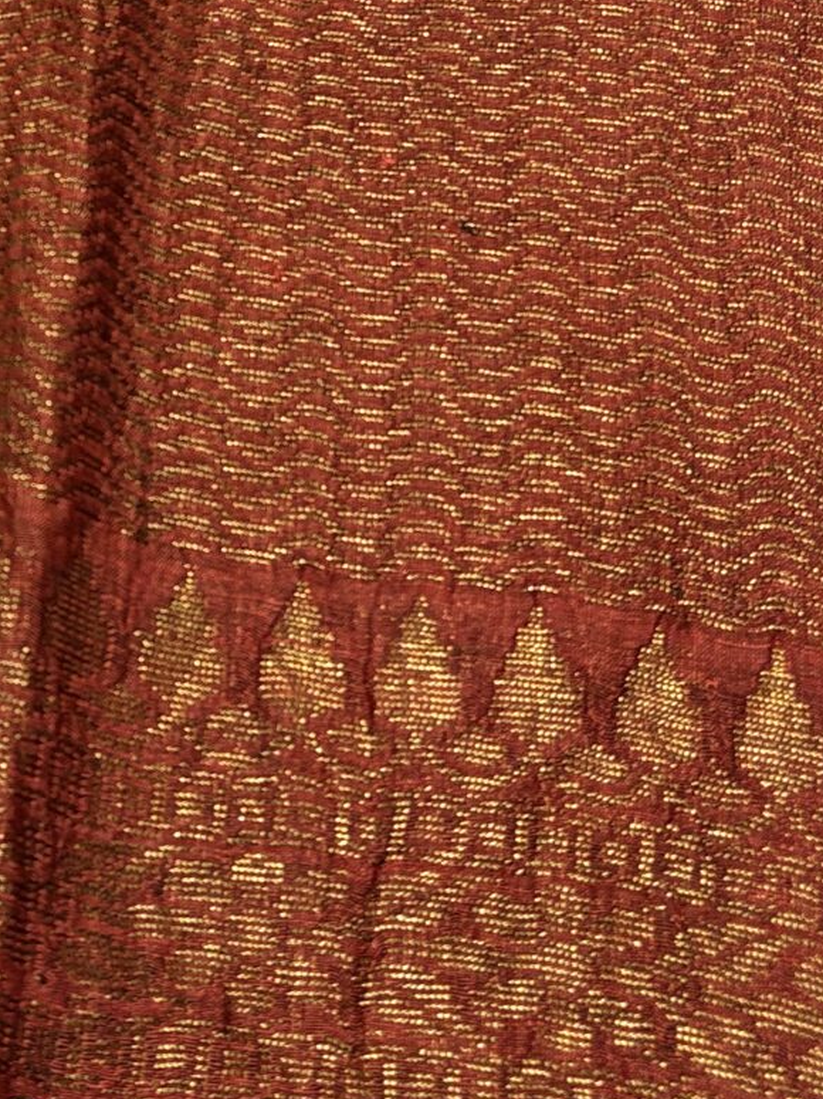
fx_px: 2728
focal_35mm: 86
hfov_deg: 16.3
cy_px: 71
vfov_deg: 22.1
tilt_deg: -57.8
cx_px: -228
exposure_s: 1/100
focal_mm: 5.96
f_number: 1.6
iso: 125
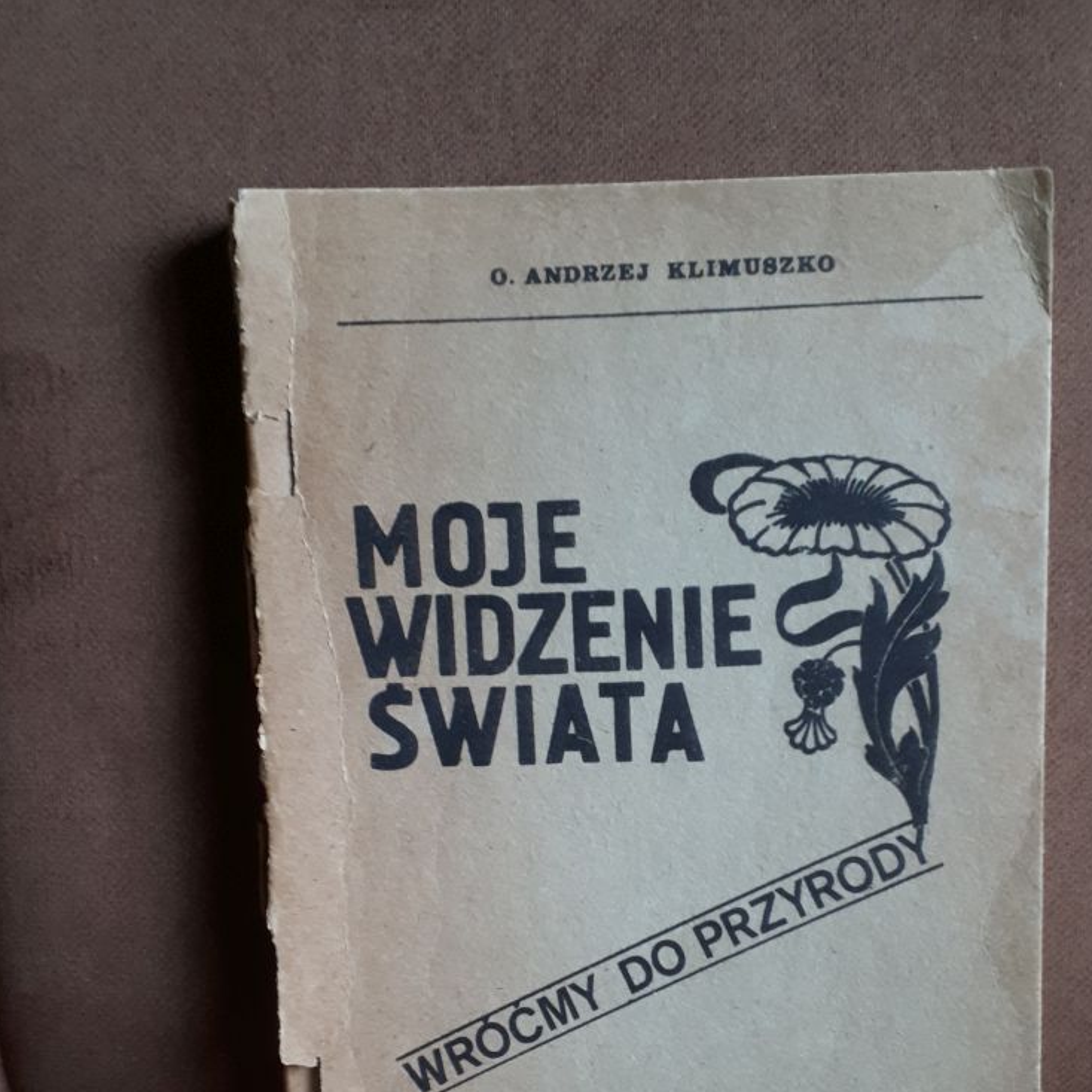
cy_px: 747
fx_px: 1392
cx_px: 661
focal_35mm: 39
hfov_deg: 42.6
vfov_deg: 42.1
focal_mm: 3.6
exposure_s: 1/17
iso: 200
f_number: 1.9
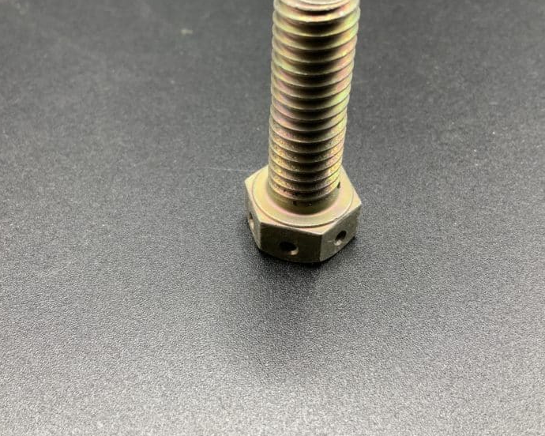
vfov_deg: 35.5
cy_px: 169
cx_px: 249
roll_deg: +1.4
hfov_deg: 43.8
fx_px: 677
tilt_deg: -44.6
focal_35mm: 42
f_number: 1.8
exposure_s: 1/120
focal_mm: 3
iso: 64
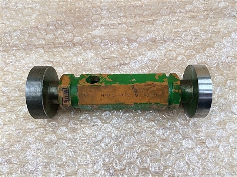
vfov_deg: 48.2
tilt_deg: -65.5
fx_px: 199
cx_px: 118
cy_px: 88
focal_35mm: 29
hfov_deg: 61.7
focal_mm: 4.15
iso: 50
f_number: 2.2
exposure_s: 1/30
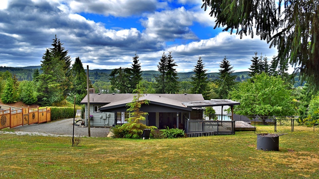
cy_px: 87
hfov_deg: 56.6
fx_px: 296
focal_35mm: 35
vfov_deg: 33.7
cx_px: 158
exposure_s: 1/400
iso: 200
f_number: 10
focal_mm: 22
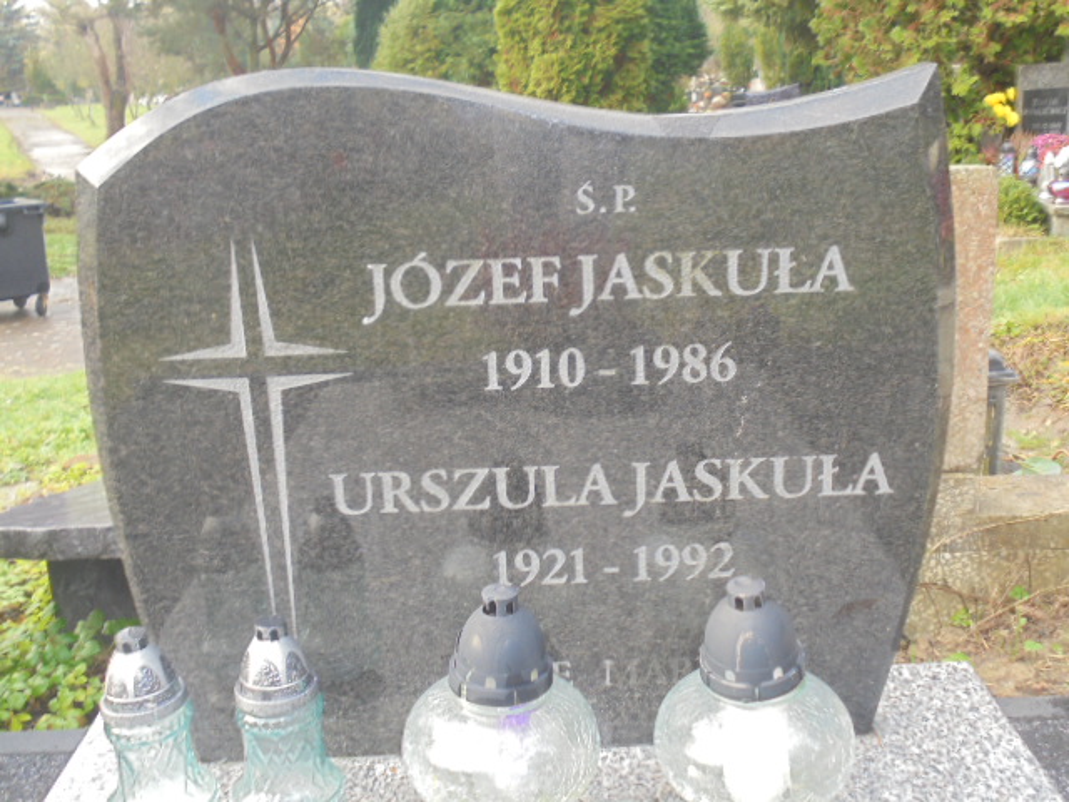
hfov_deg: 49.0
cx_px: 534
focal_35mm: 38
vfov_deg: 37.7
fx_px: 1174
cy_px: 401
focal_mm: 6.9
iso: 100
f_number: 4.2
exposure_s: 1/30
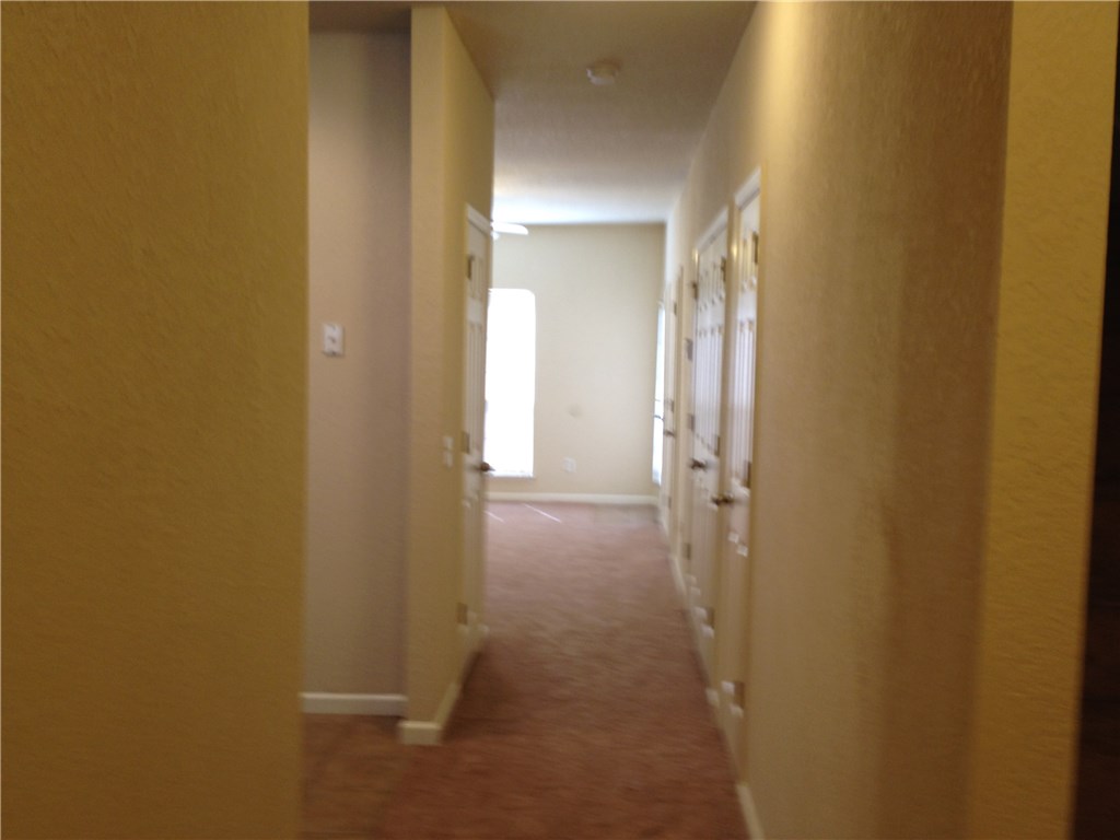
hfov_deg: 52.6
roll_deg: -2.2
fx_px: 1132
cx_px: 560
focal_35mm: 35
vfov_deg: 40.7
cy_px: 420
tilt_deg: -6.0
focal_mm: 4.28
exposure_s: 1/20
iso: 50
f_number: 2.4
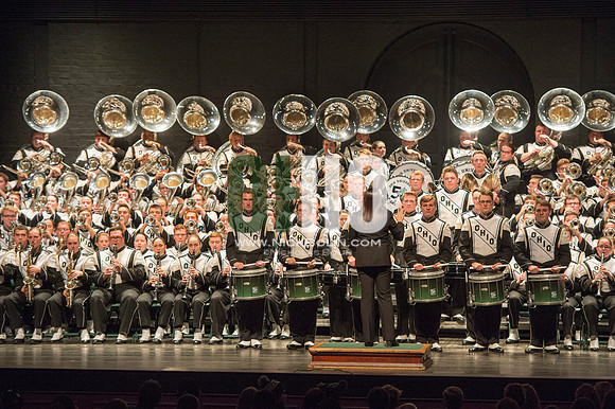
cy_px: 204
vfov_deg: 9.5
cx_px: 308
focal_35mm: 145
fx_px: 2476
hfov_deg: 14.2
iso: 2500
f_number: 2.8
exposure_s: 1/500
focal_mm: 145
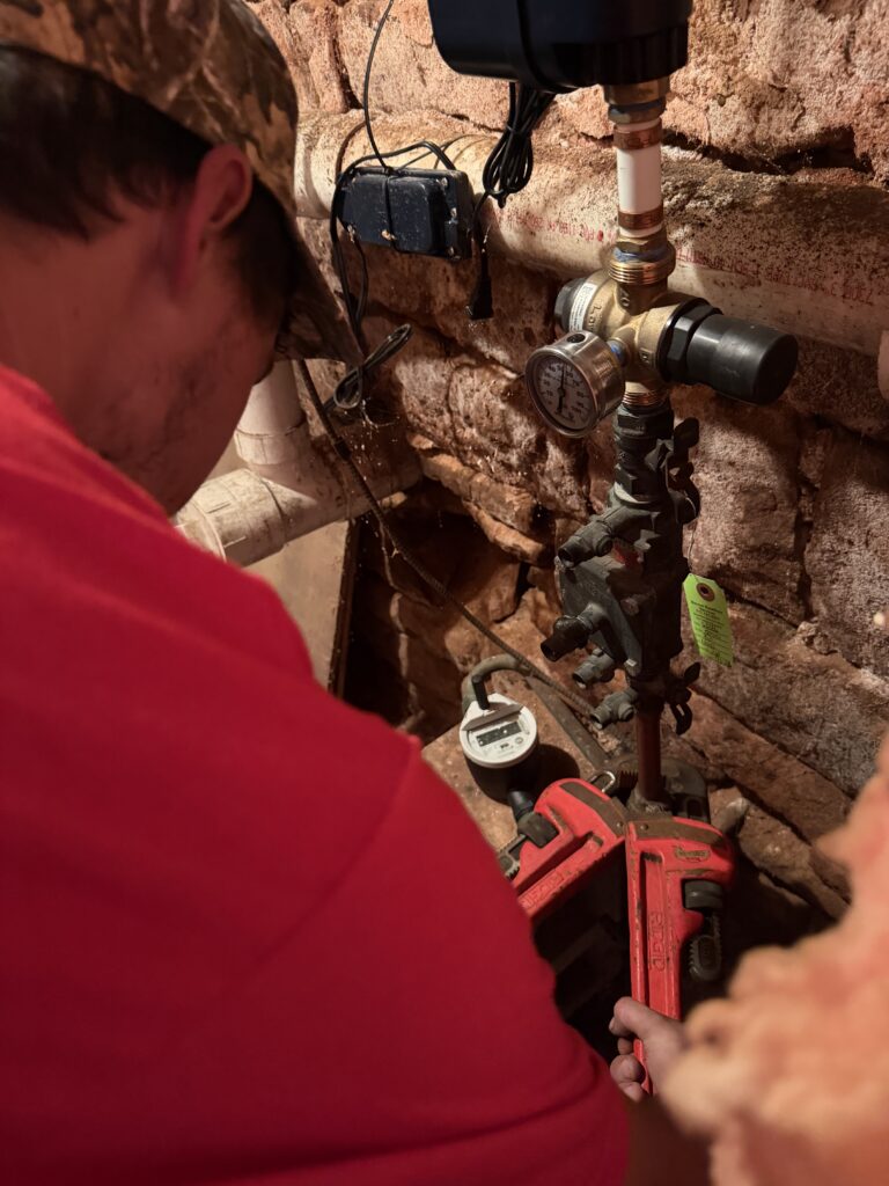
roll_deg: +9.1
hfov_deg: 56.8
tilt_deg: -41.2
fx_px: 822
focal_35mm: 24
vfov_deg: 71.6
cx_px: 444
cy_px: 593
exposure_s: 1/30
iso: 1250
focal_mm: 6.76
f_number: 1.78
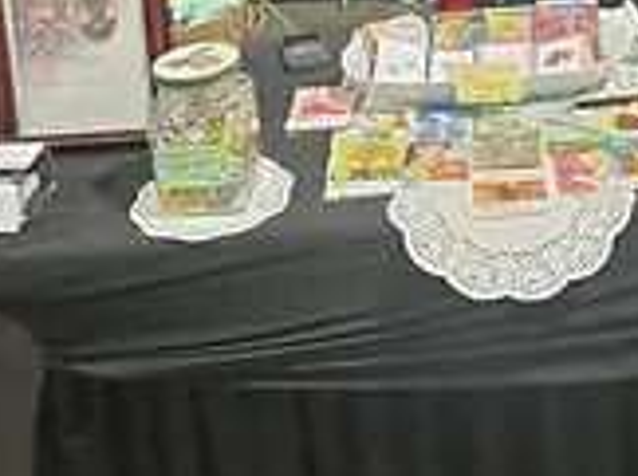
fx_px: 1178
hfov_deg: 29.8
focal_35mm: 64
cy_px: -98
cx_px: 477
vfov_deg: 21.2
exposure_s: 1/120
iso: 1000
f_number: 1.8
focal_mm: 5.4
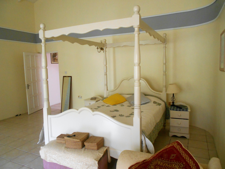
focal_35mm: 26
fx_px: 169
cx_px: 112
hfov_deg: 67.3
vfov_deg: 53.1
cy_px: 84
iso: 360
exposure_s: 1/30
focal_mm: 4.6
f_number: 3.2
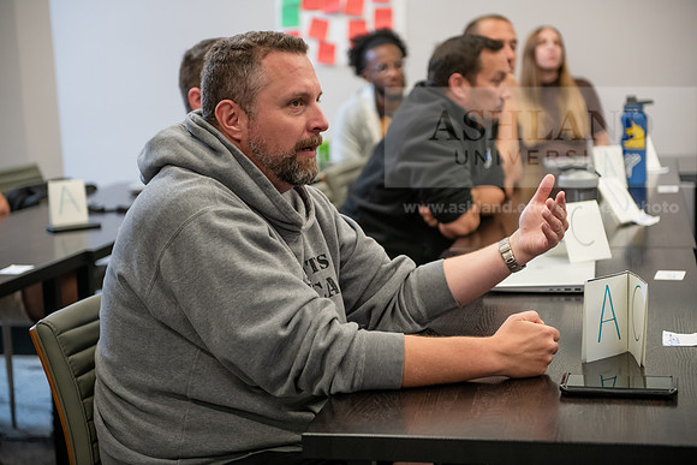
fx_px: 1356
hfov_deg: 28.8
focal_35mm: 70
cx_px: 348
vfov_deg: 19.5
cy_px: 232
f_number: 2.8
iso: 1000
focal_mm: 70
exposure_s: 1/200
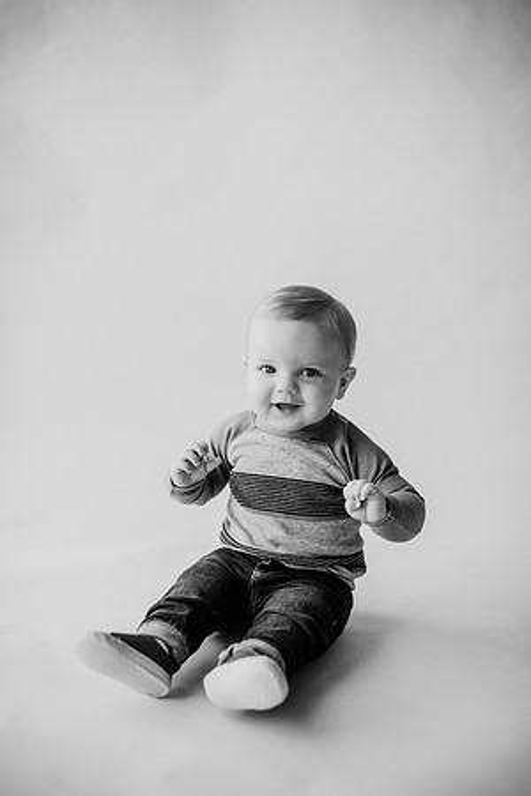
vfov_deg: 39.6
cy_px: 398
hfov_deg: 27.0
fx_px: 1106
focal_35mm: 50
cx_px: 266
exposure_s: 1/640
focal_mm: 50
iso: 400
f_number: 2
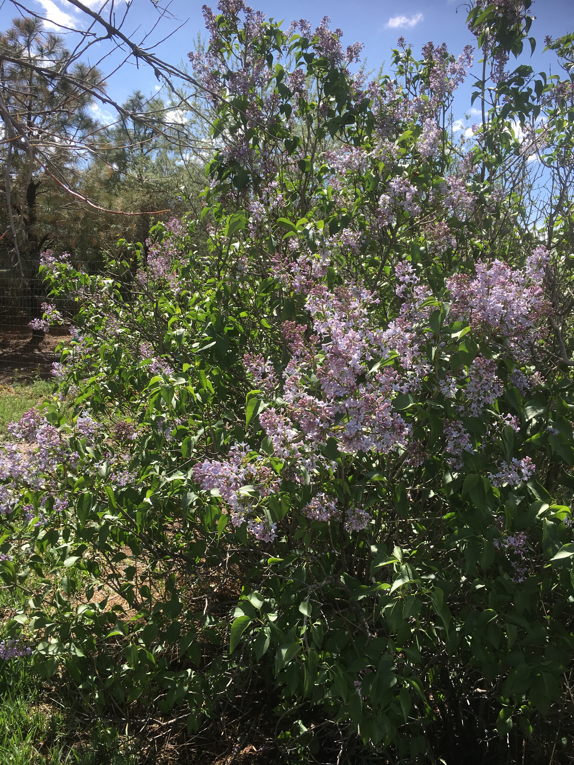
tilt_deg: -8.3
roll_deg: -3.0
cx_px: 287
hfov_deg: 48.2
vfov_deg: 61.7
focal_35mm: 29
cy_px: 382
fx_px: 641
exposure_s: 1/938
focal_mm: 4.15
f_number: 2.2
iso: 25
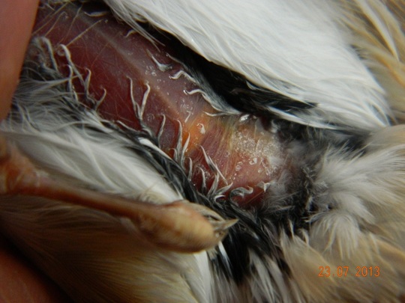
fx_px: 1205
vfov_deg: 14.4
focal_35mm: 103
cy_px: 152
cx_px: 202
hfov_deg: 19.1
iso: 400
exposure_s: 1/500
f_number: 4.5
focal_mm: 18.6
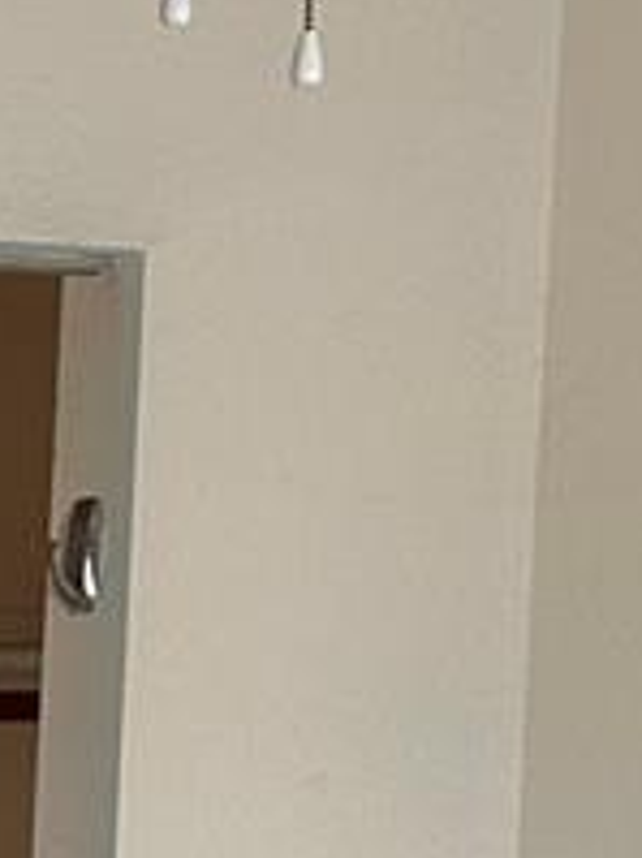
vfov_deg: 12.6
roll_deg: -0.3
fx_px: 3589
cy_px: 1449
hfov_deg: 9.3
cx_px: -836
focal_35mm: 145
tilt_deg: -9.1
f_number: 1.78
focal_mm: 6.86
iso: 200
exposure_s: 1/120
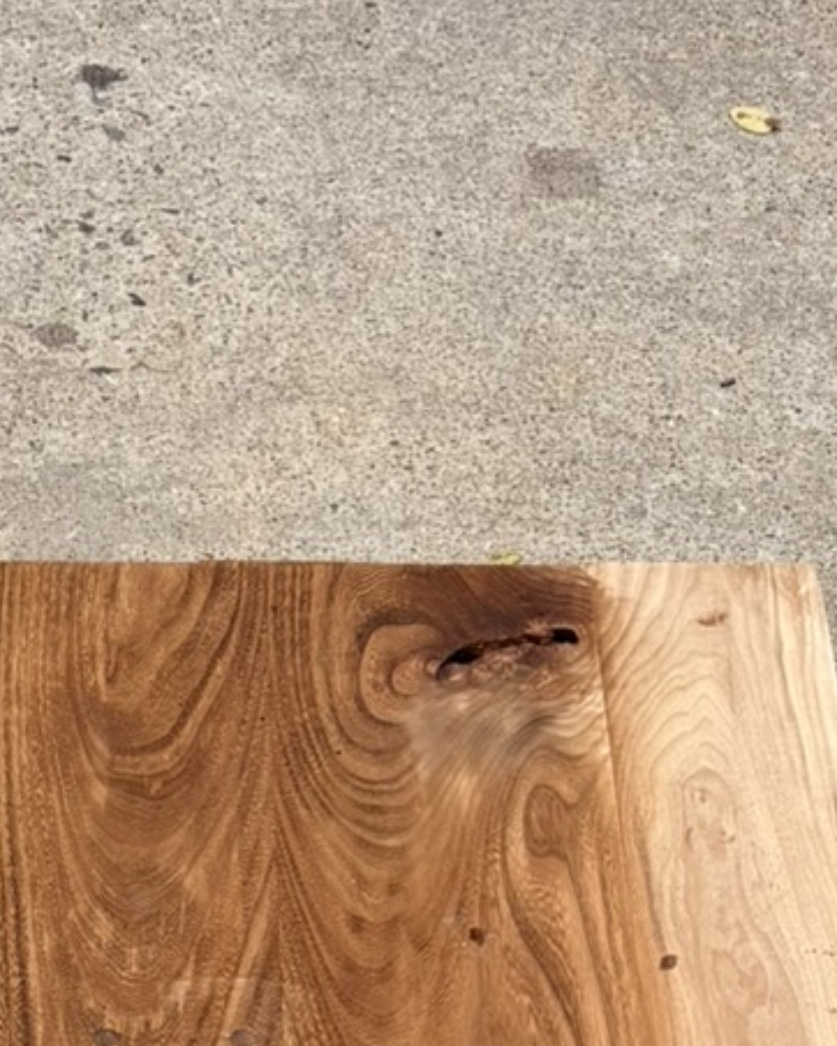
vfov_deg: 15.1
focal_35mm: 115
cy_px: 1717
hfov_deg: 13.2
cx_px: -53
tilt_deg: -52.6
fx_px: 3559
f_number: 1.6
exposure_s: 1/987
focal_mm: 5.96
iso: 50
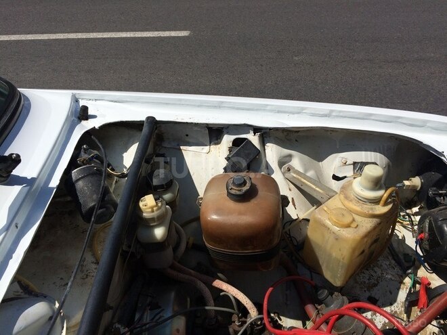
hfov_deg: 61.7
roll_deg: +1.4
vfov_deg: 48.2
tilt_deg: -41.3
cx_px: 224
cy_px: 168
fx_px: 374
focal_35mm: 29
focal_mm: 4.15
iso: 32
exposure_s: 1/4115
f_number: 2.2
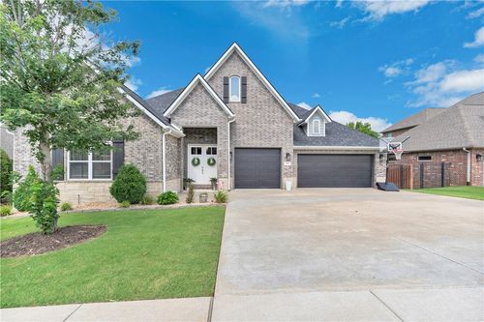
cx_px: 242
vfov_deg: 81.2
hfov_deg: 104.3
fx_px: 188
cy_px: 161
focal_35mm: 14
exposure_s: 1/800
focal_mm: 14
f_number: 2.8
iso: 250
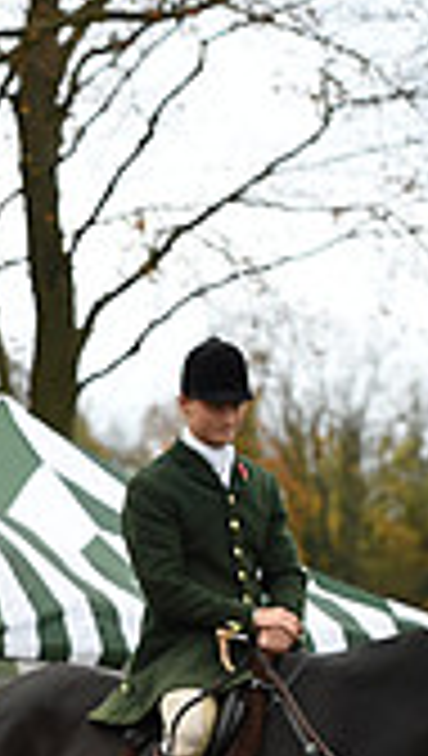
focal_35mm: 404
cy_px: 693
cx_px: -811
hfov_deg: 3.0
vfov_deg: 5.3
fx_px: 8118
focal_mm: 112
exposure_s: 1/1250
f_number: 5.6
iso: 1800
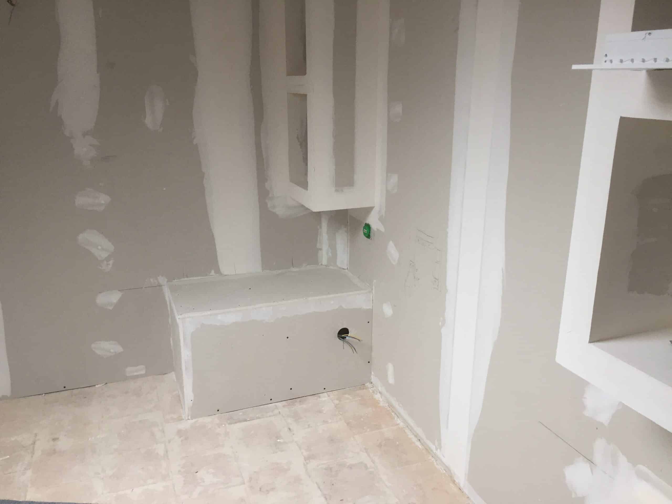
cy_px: 252
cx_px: 336
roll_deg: +0.9
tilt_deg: -15.5
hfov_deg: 61.7
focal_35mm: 29
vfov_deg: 48.2
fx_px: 563
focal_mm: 4.15
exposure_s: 1/33
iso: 50
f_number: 2.2
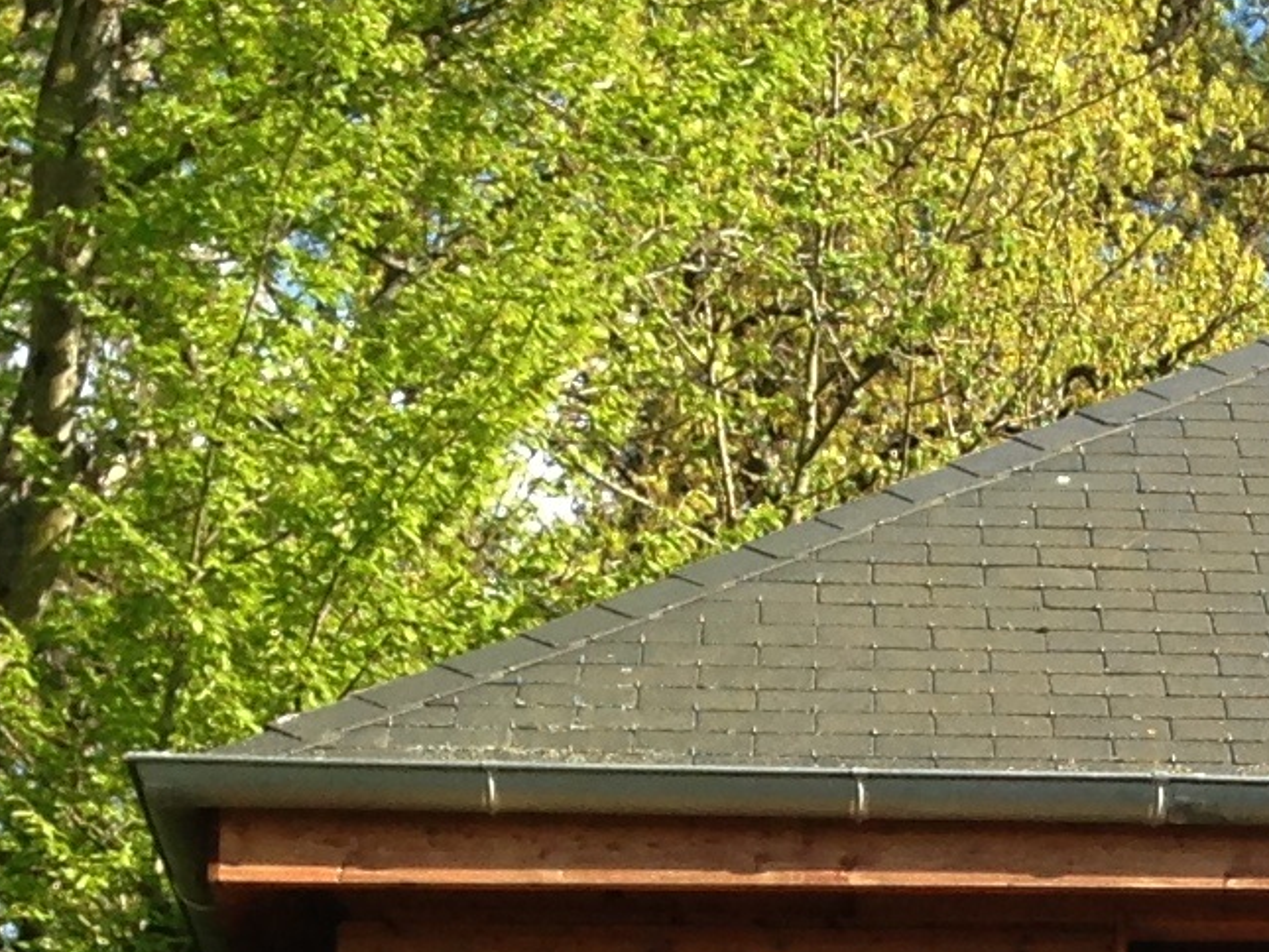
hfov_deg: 11.6
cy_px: 1937
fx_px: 6123
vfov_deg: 8.4
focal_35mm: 167
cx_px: 1578
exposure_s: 1/471
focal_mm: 4.13
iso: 50
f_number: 2.4
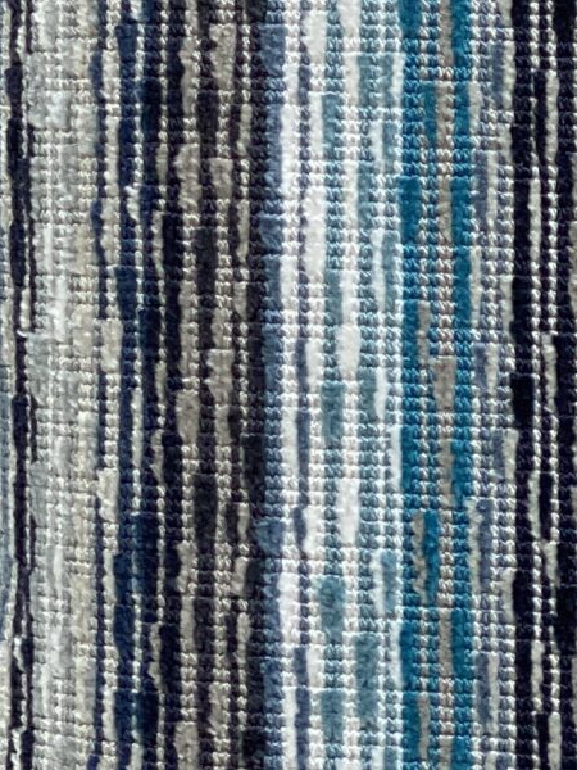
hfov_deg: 6.7
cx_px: 33
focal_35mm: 222
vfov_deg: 8.7
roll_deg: -1.3
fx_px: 4934
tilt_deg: -15.0
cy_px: -395
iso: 64
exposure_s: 1/122
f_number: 2
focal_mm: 6
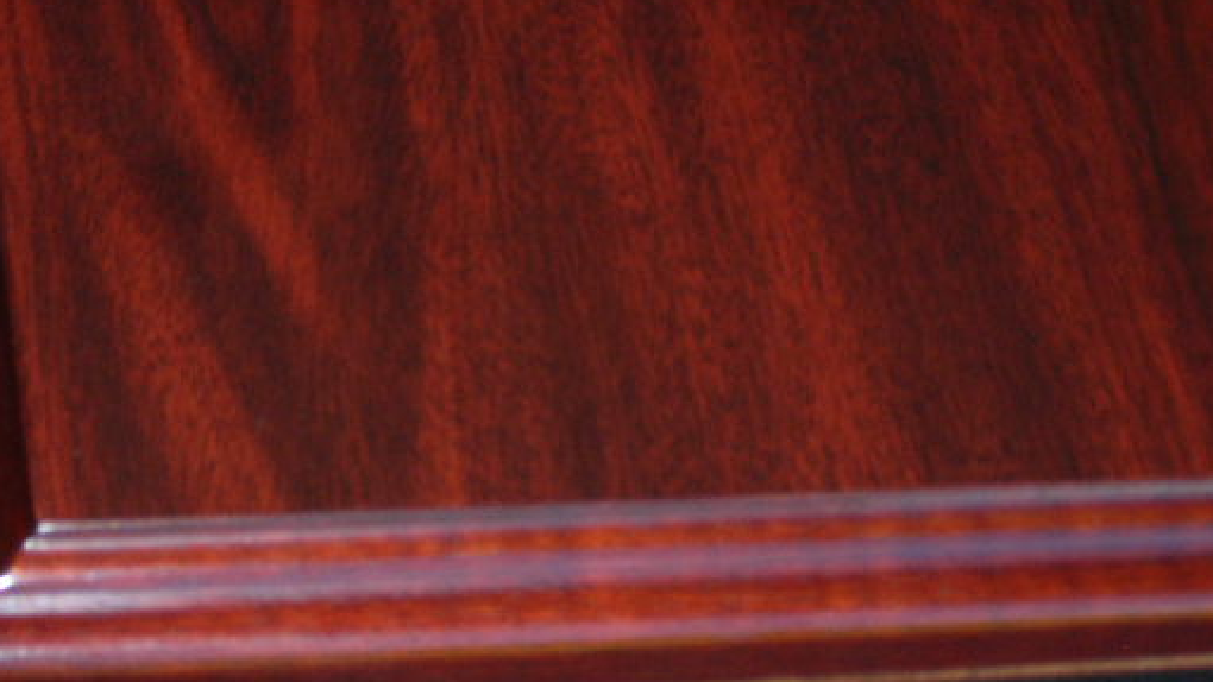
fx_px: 3957
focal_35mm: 123
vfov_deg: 9.9
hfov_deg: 17.4
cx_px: 597
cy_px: 271
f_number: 4.6
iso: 108
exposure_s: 1/60.1
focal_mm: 14.8
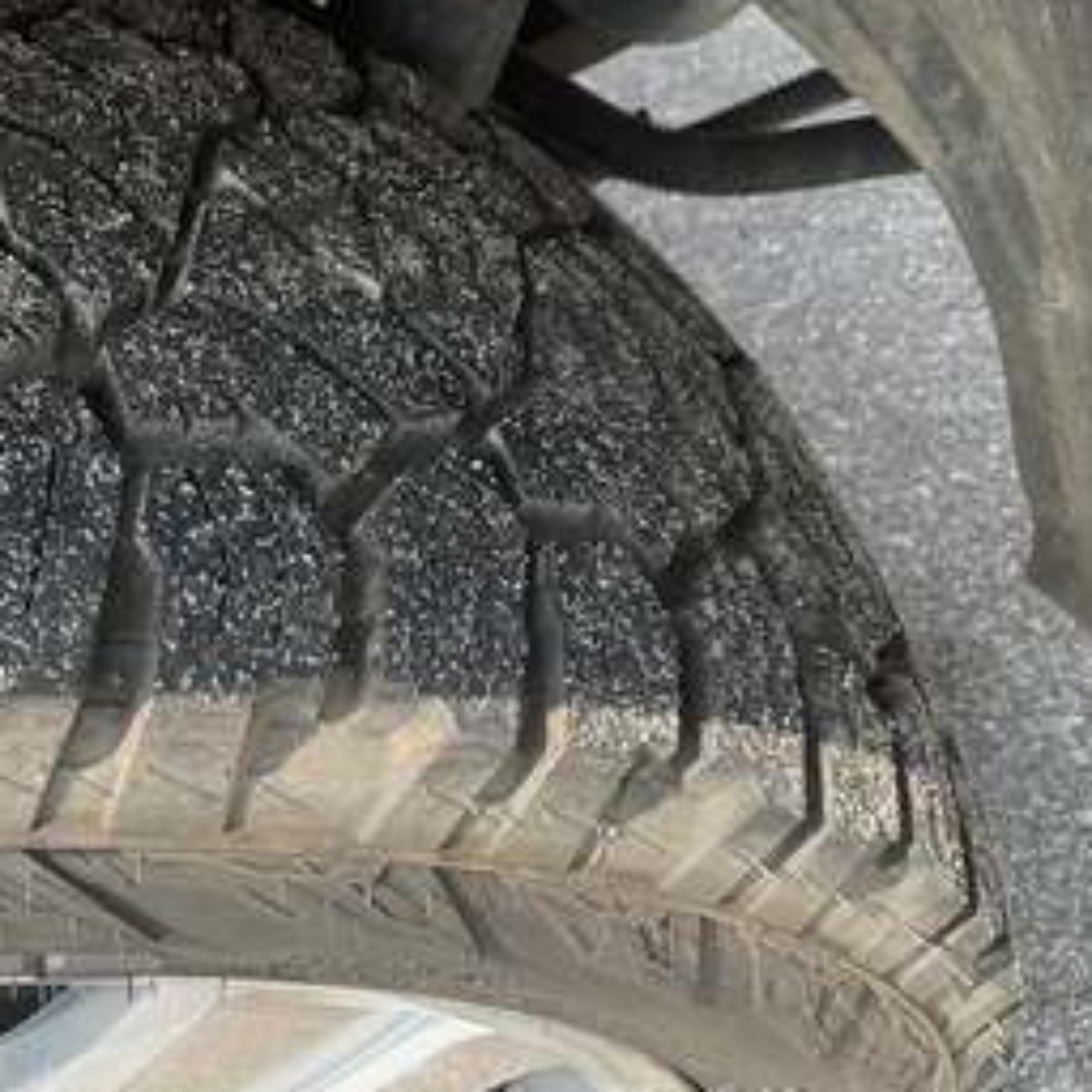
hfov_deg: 41.3
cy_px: 533
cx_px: 358
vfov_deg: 41.9
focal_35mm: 40
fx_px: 1428
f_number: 1.8
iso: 25
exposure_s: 1/265
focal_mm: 3
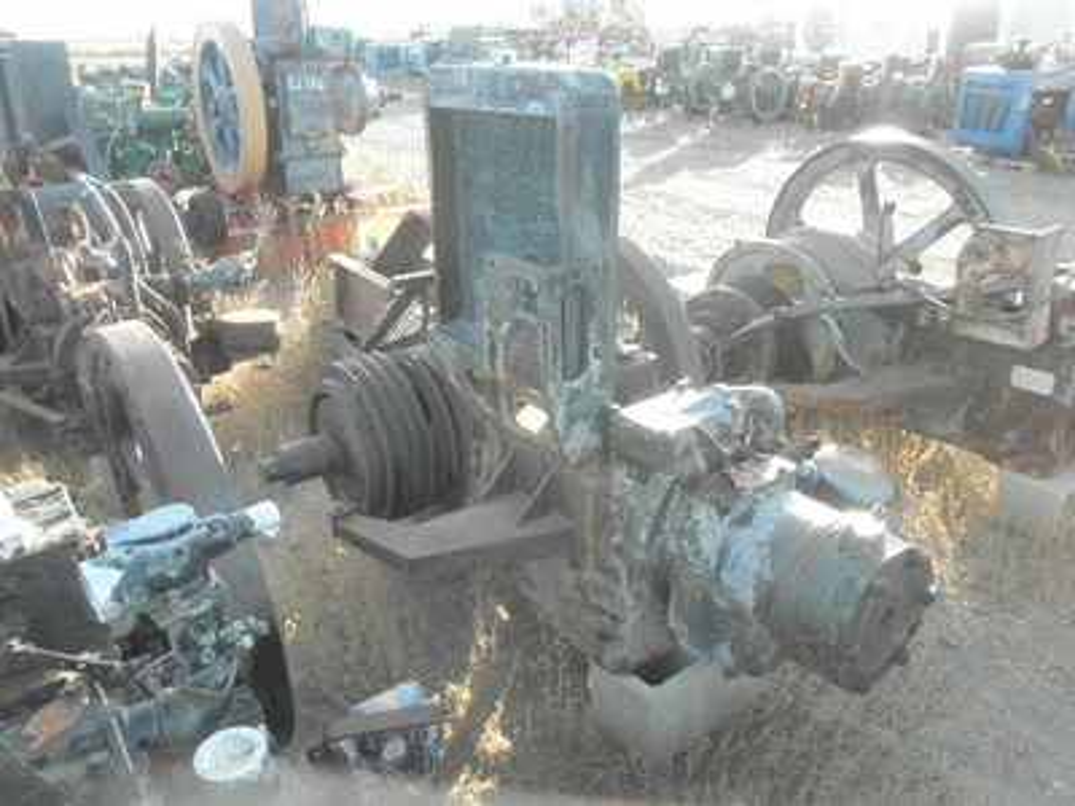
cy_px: 403
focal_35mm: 28
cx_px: 538
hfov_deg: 63.4
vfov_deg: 49.7
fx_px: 870
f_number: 3
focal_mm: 5
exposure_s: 1/80
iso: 64
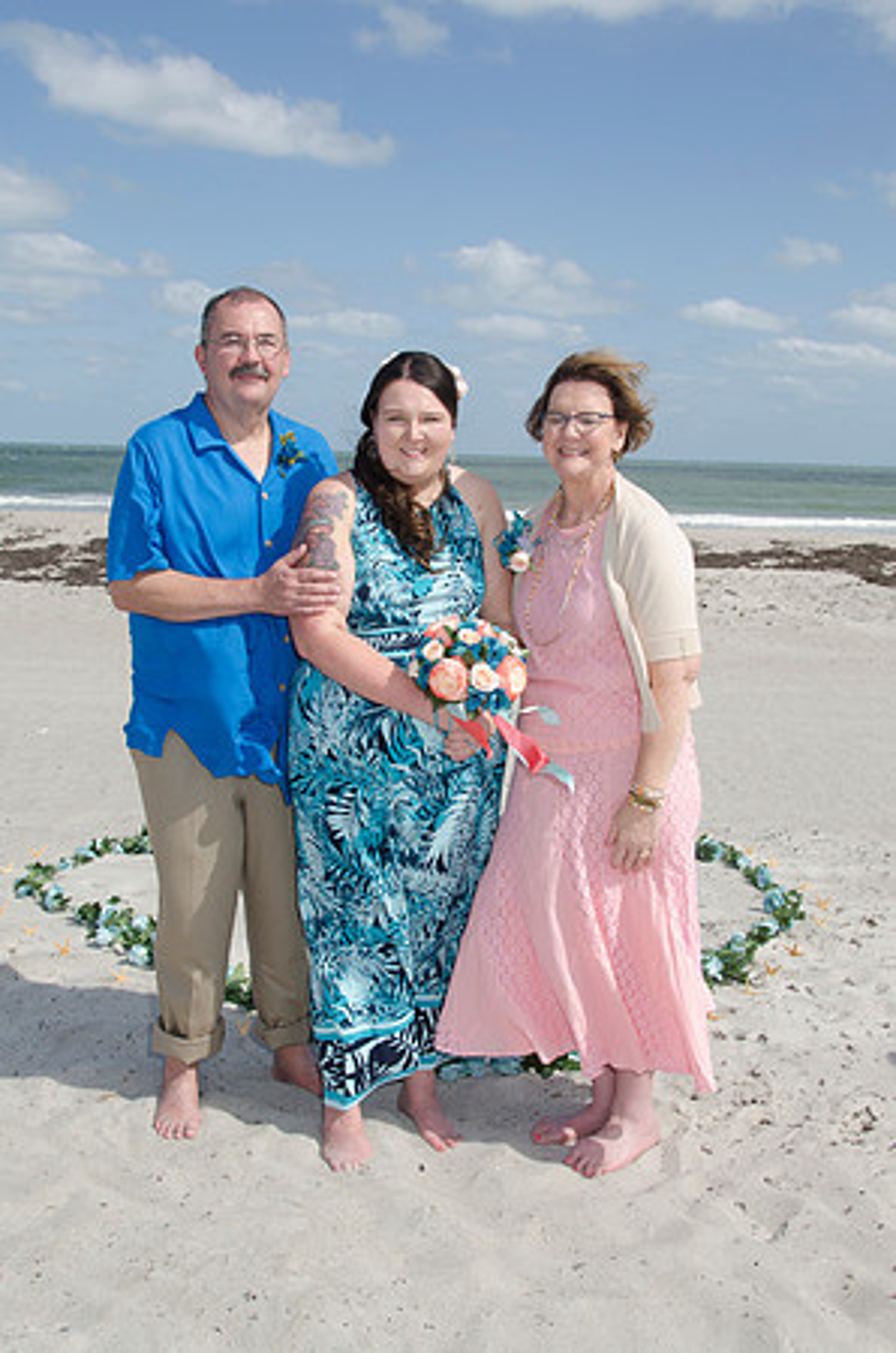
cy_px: 676
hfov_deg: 36.7
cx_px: 448
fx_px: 1350
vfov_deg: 53.2
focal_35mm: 36
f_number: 10
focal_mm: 24
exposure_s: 1/250
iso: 100
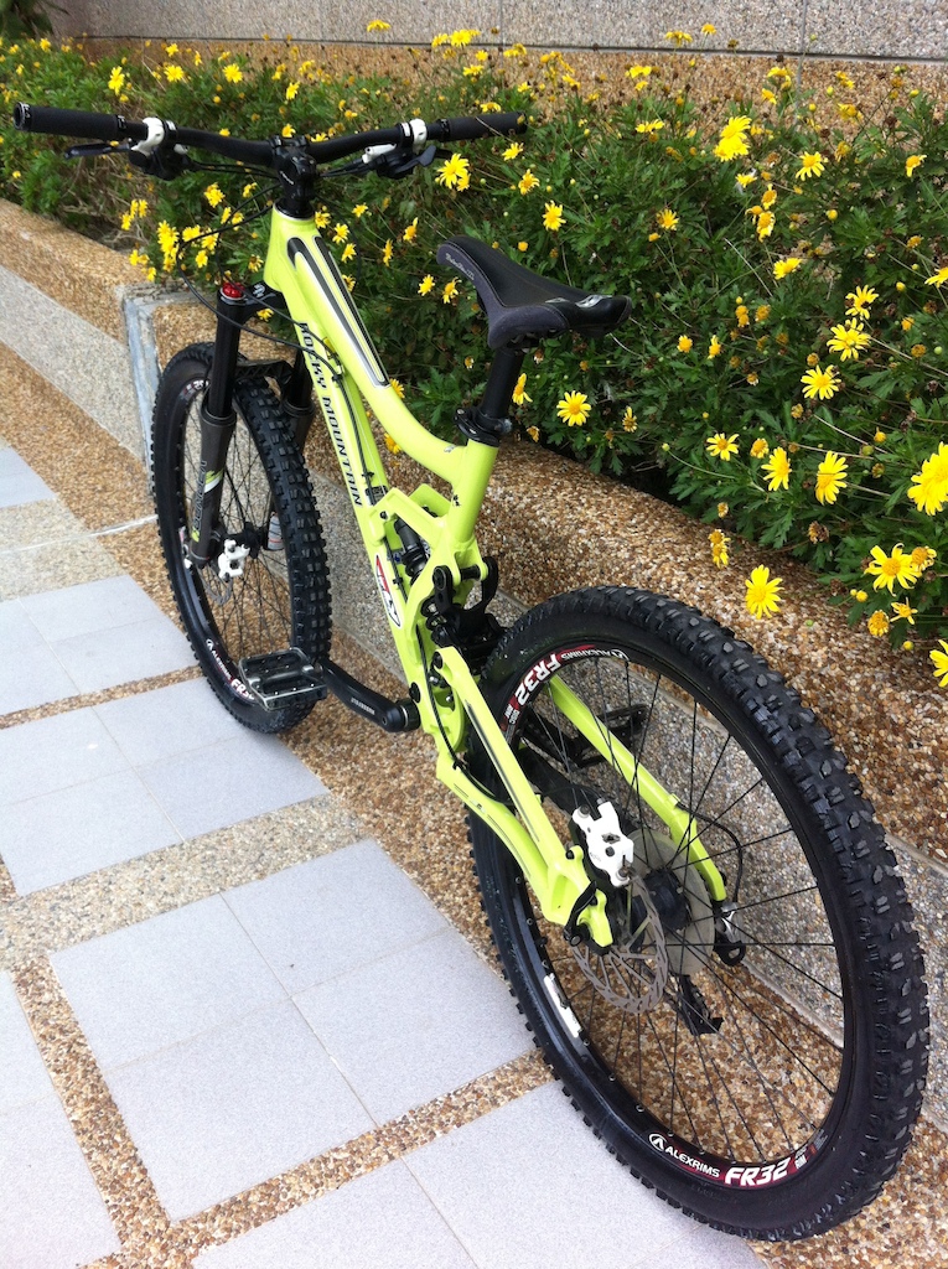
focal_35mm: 35
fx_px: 1281
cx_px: 474
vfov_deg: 52.7
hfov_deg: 40.6
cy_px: 634
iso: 80
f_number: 2.8
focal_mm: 3.85
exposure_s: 1/120
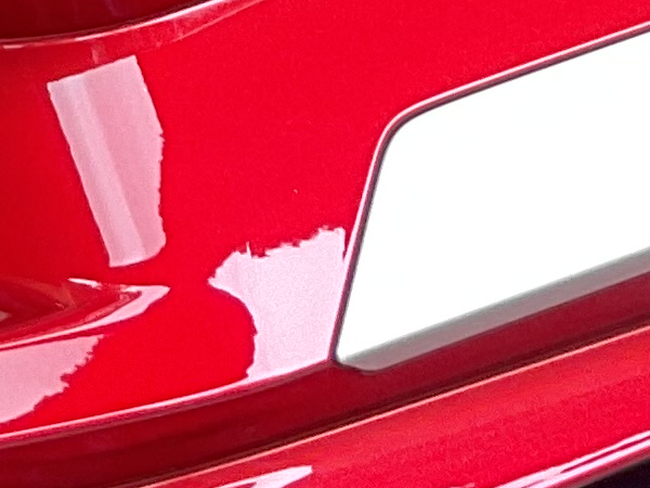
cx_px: -8
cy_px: -1020
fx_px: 3662
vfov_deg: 6.8
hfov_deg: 10.1
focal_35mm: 195
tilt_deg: -45.0
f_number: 1.8
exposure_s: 1/60
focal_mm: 3
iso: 40
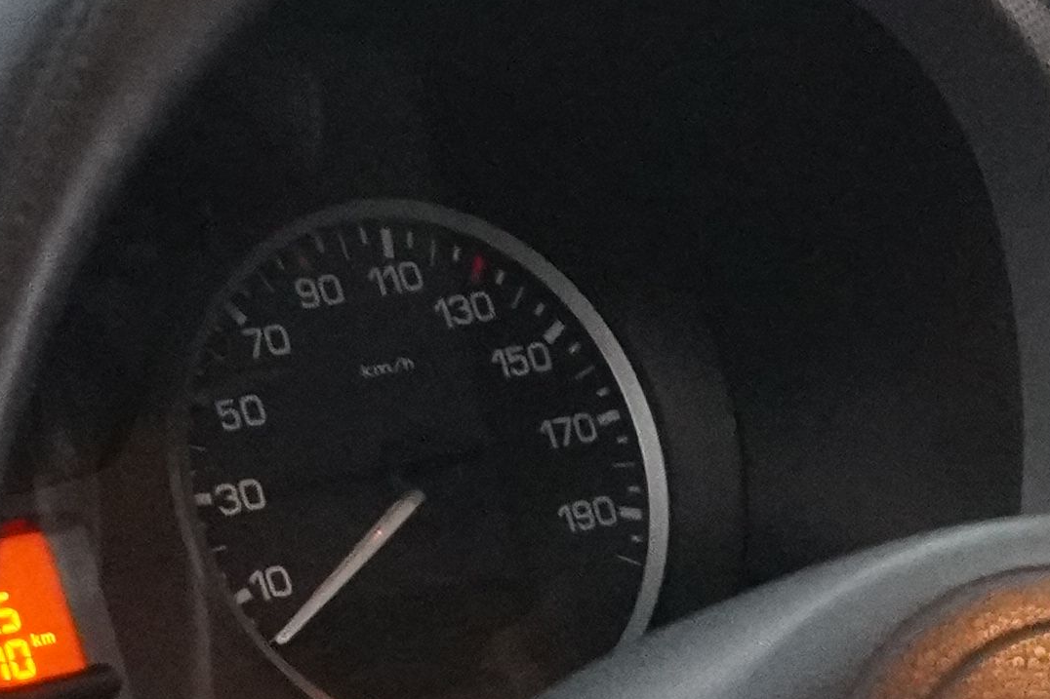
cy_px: 866
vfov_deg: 7.4
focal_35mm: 184
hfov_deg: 10.5
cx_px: 1884
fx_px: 5365
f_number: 4
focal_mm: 22
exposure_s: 1/60
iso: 6400
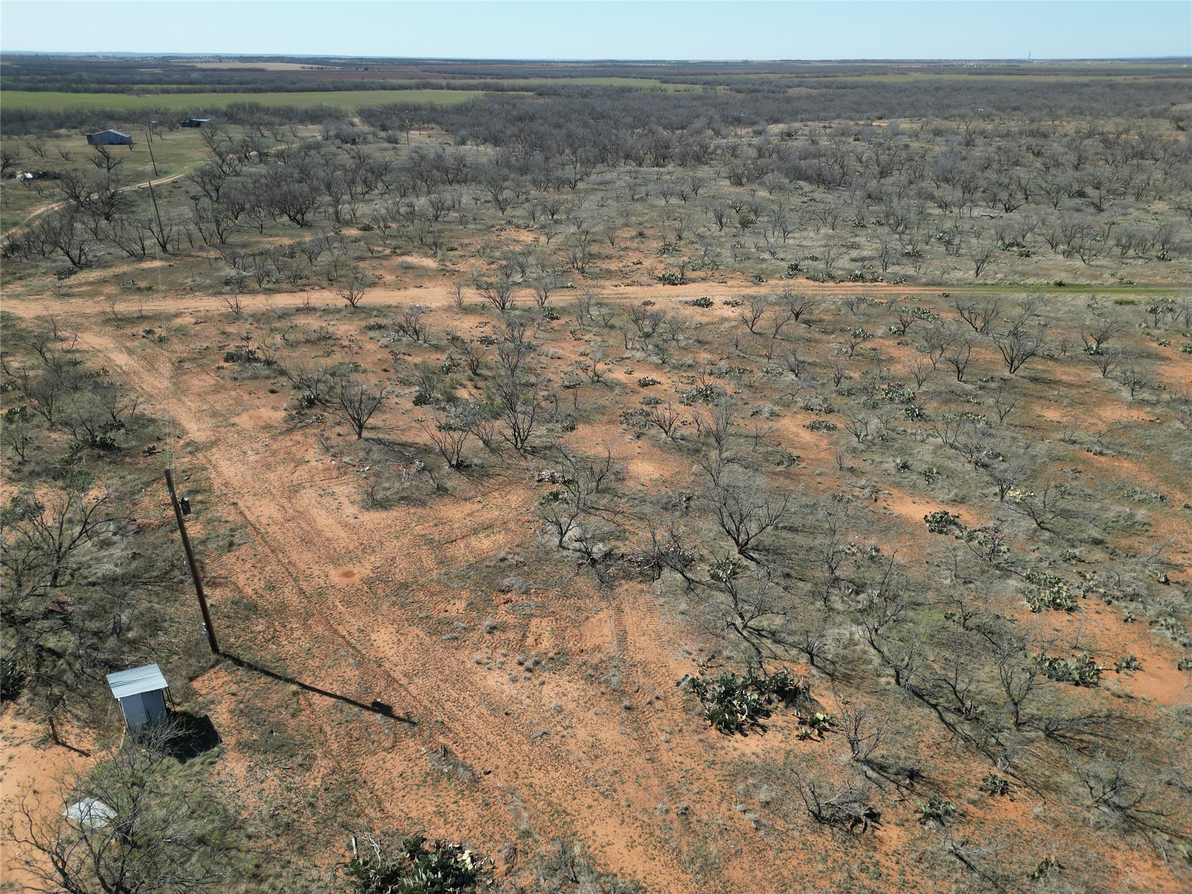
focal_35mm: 24
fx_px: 826
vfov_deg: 56.8
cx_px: 596
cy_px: 447
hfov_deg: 71.6
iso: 120
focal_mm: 6.72
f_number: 1.7
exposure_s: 1/2000
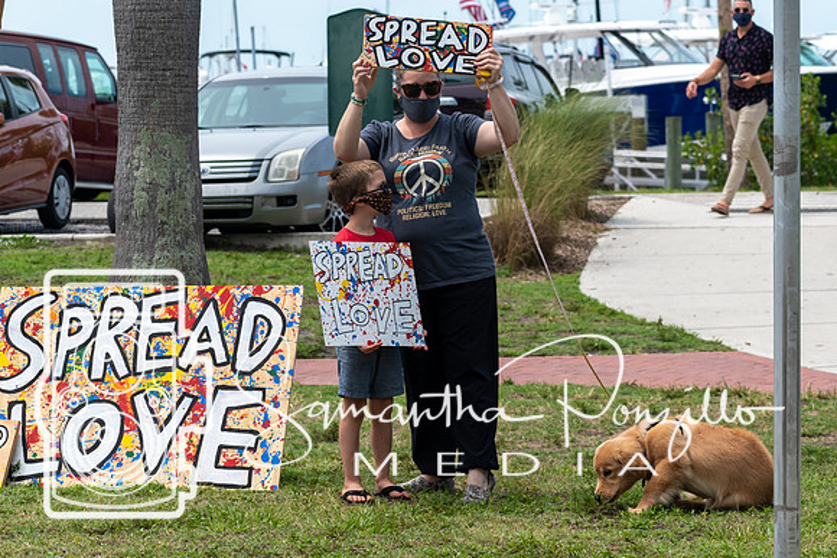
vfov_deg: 7.3
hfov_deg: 11.0
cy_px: 283
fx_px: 4363
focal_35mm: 188
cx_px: 464
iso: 200
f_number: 7.1
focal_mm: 105
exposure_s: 1/800
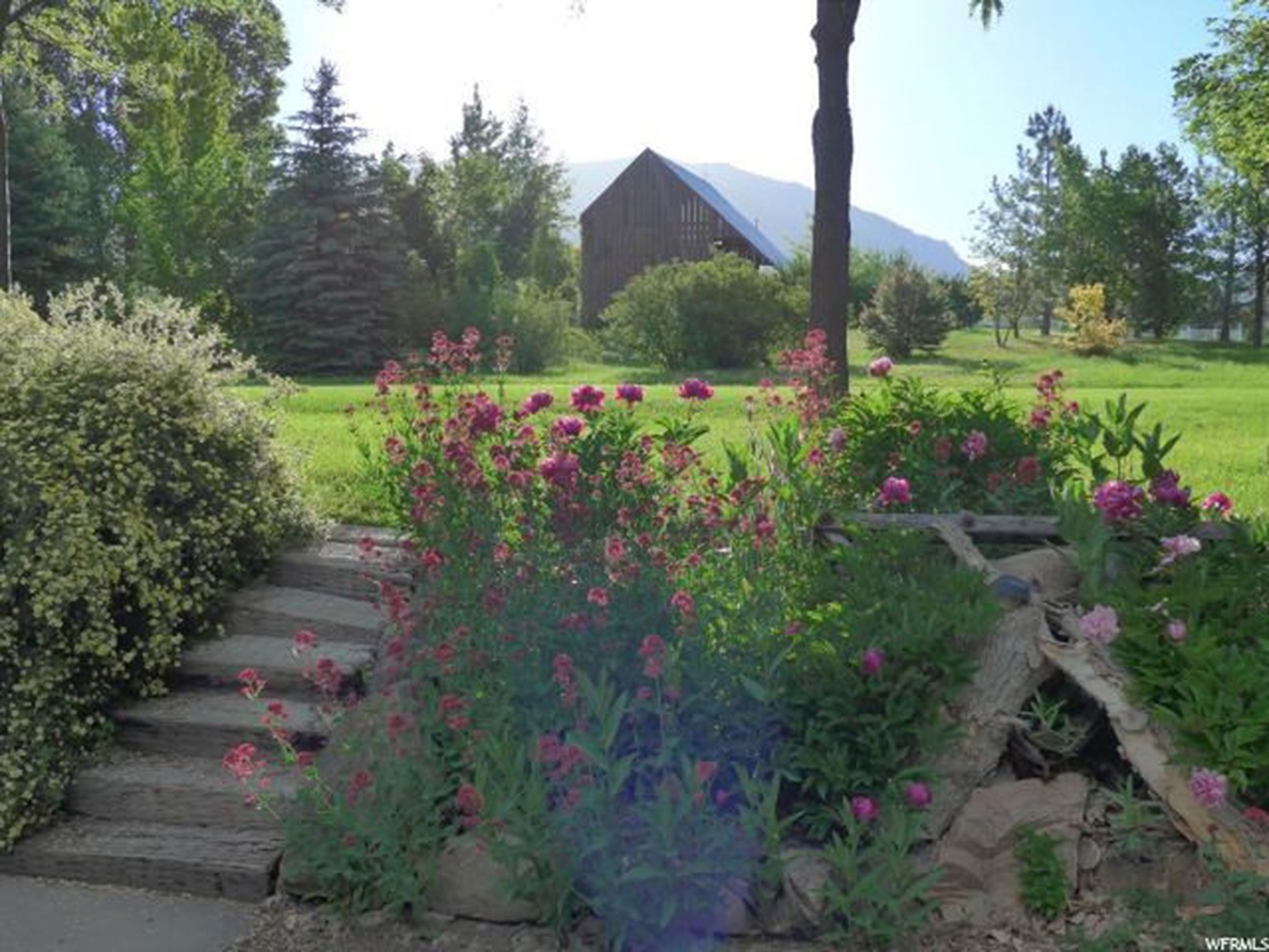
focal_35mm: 39
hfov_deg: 47.9
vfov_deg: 36.8
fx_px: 1430
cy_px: 476
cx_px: 634
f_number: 3.5
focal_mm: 8
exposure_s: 1/800
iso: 200
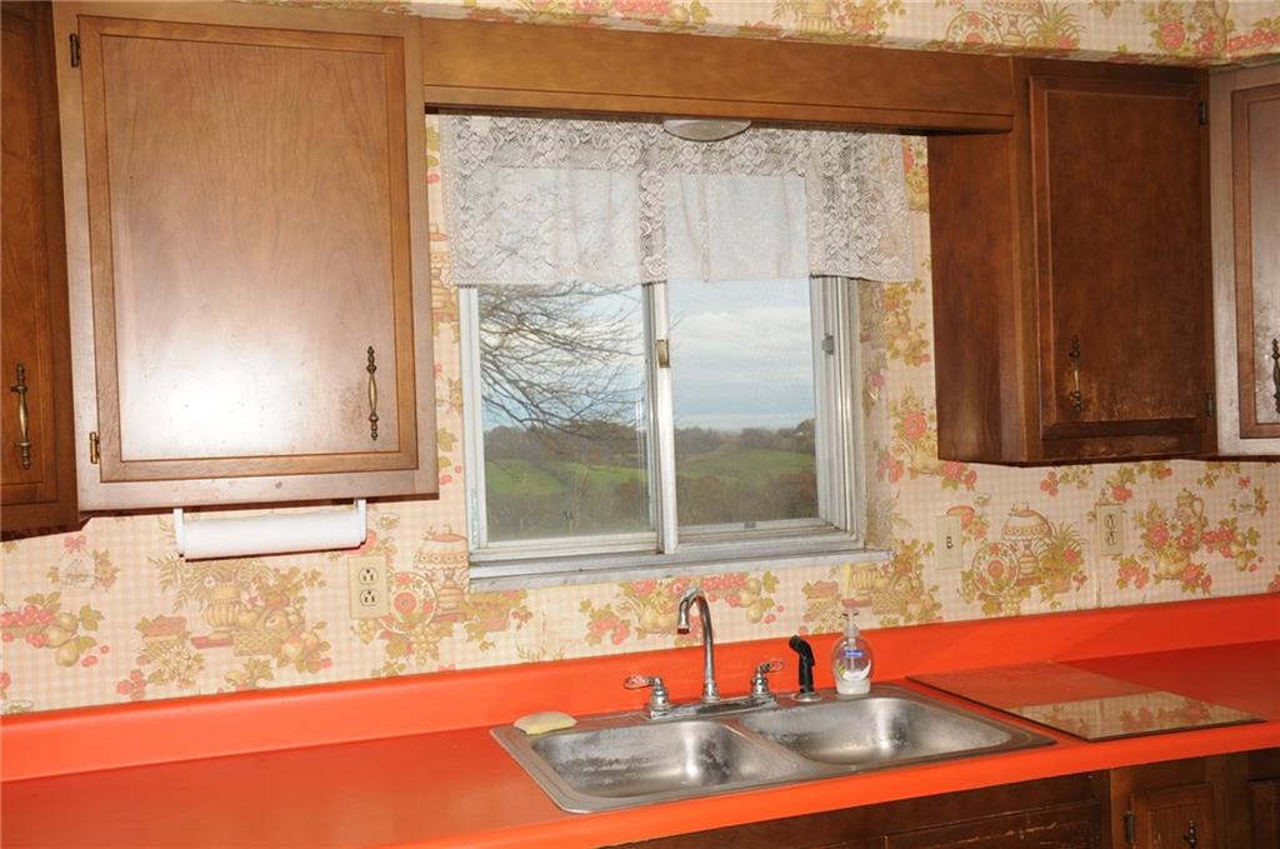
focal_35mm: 36
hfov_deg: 53.2
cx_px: 640
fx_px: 1278
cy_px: 424
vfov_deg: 36.7
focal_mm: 24
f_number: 7.1
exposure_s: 1/200
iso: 200
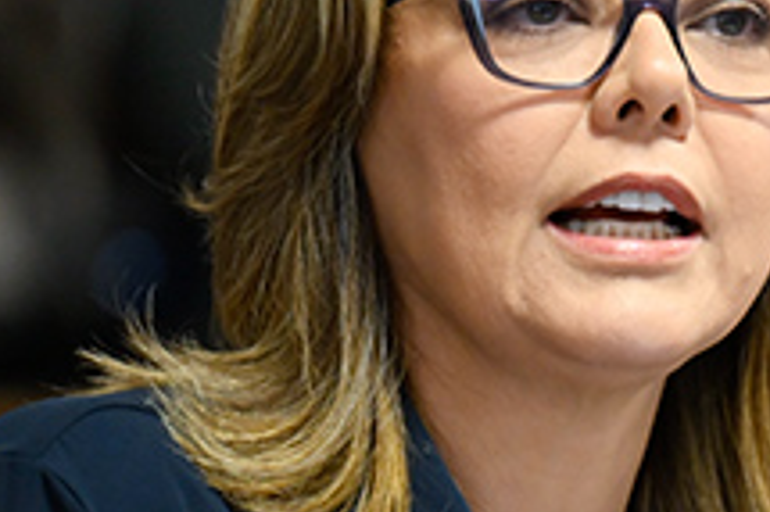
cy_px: 644
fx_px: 16243
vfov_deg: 1.8
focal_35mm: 760
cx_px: 1003
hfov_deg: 2.7
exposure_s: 1/160
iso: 1600
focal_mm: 190
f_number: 2.8
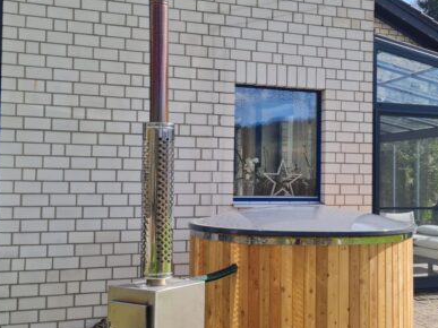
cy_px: 160
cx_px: 272
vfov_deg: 30.9
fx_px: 595
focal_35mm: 47
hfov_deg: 40.2
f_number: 1.8
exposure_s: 1/1656
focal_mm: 5.4
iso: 50
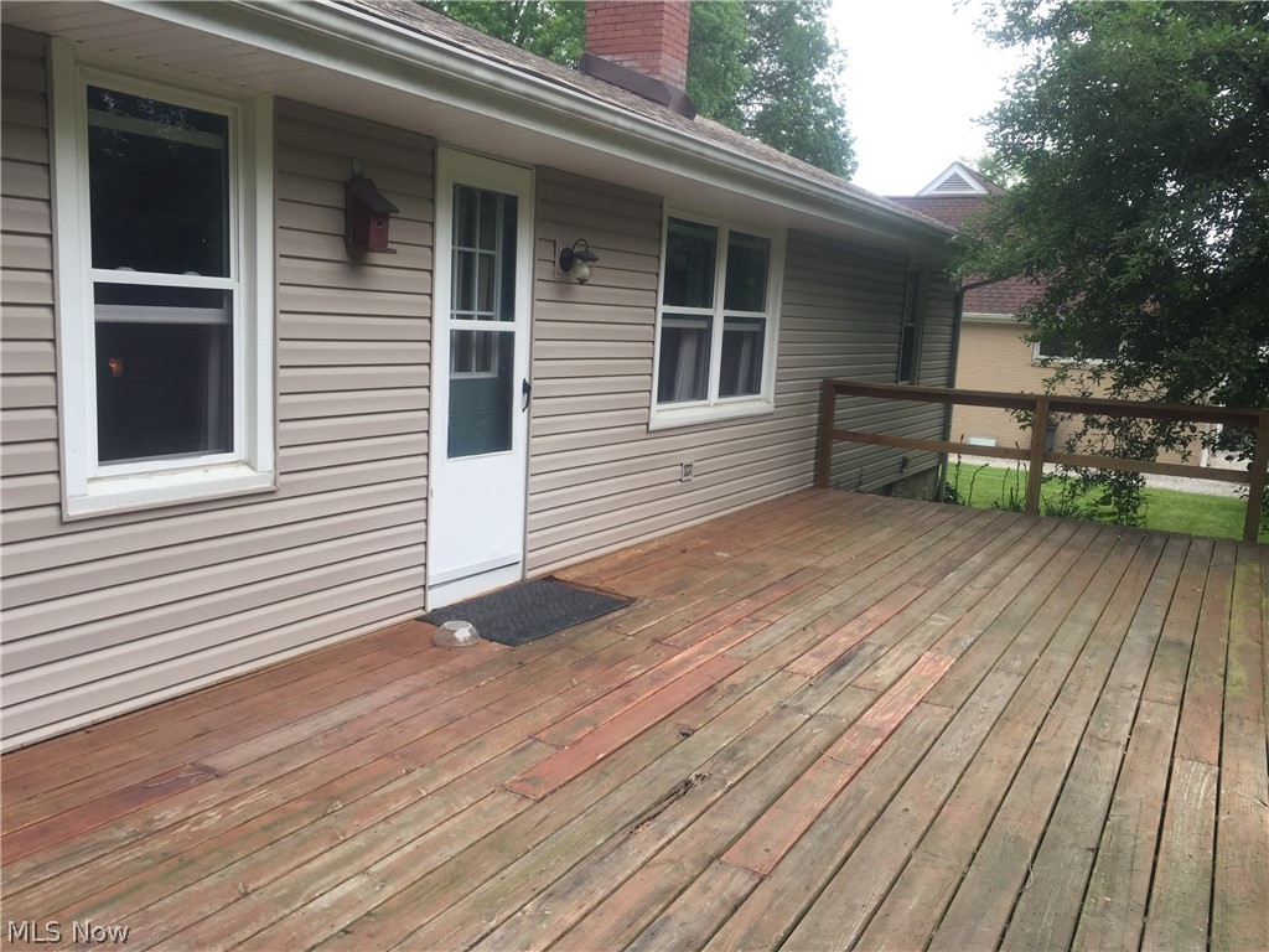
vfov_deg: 48.2
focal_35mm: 29
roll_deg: -3.6
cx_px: 634
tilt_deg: -7.9
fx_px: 1063
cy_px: 476
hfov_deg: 61.7
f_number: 2.2
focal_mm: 4.15
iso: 32
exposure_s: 1/282
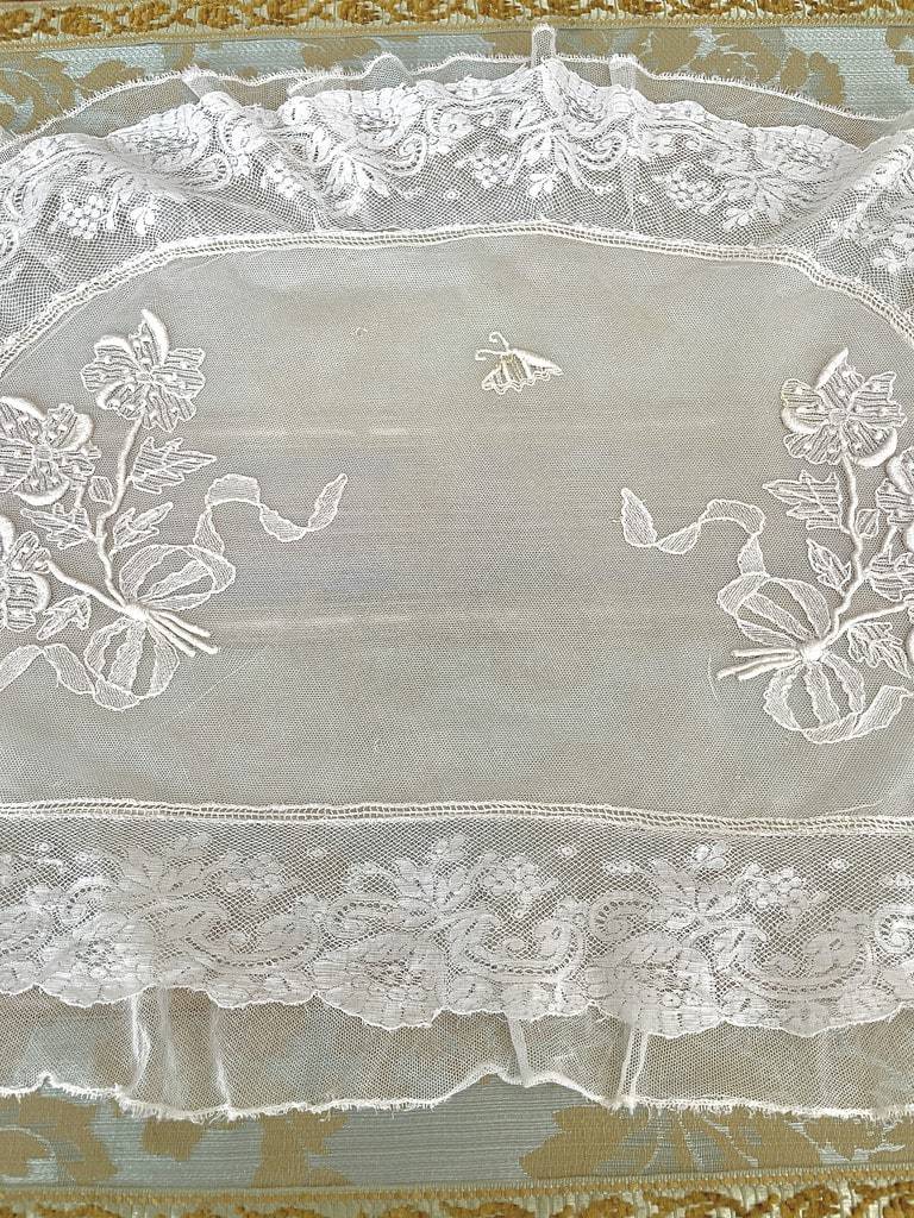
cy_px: 609
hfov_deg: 53.1
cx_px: 457
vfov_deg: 67.3
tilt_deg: -72.8
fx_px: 915
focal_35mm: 26
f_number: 1.6
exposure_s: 1/86
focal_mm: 4.2
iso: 125
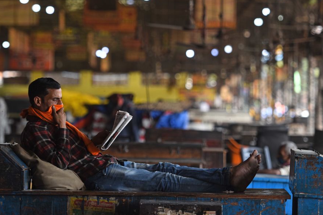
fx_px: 1355
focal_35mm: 151
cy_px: 99
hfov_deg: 13.6
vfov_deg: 9.1
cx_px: 144
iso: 100
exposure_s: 1/320
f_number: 2.8
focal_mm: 130
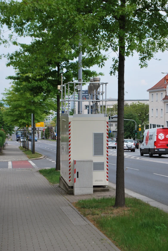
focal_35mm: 72
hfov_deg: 19.0
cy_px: 126
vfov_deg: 28.0
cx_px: 84
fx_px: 502
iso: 100
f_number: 7.1
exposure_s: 1/200
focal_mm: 48
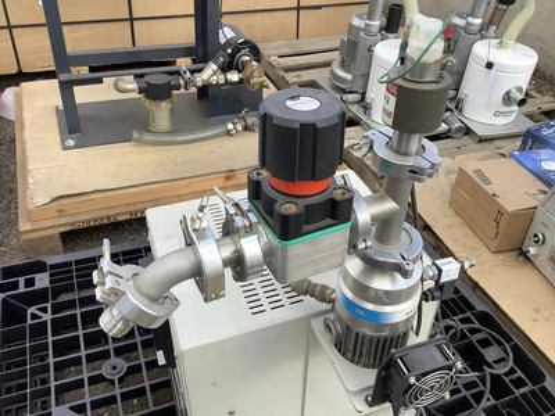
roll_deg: -5.6
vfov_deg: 45.4
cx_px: 278
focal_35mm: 31
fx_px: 497
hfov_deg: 58.4
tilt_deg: -36.2
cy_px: 208
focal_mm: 3.3
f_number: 2.4
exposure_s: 1/201
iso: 25
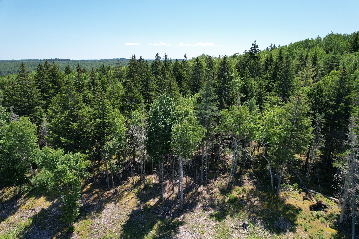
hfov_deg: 78.6
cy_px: 120
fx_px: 219
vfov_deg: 57.2
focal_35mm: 22
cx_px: 180
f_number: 2.8
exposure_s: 1/1250
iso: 100
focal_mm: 8.38
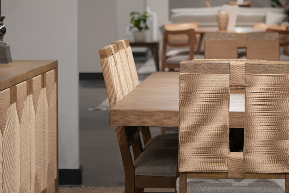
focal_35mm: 147
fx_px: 1177
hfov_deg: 14.0
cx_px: 209
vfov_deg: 9.3
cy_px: 4
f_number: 2.8
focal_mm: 50.2
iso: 125
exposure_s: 1/50
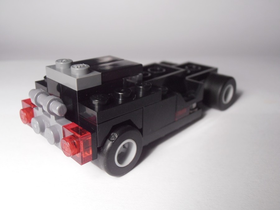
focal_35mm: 37
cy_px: 105
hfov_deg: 50.1
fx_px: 299
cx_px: 140
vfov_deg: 38.7
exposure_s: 1/30
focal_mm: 6.61
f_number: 3.9
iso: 125
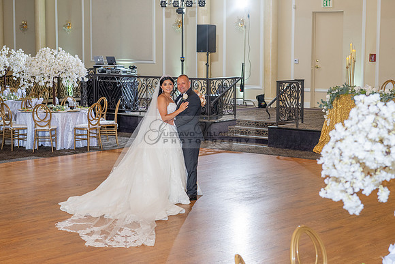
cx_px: 199
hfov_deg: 25.2
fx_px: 882
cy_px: 149
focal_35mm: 80
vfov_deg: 17.0
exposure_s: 1/125
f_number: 4
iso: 800
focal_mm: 70
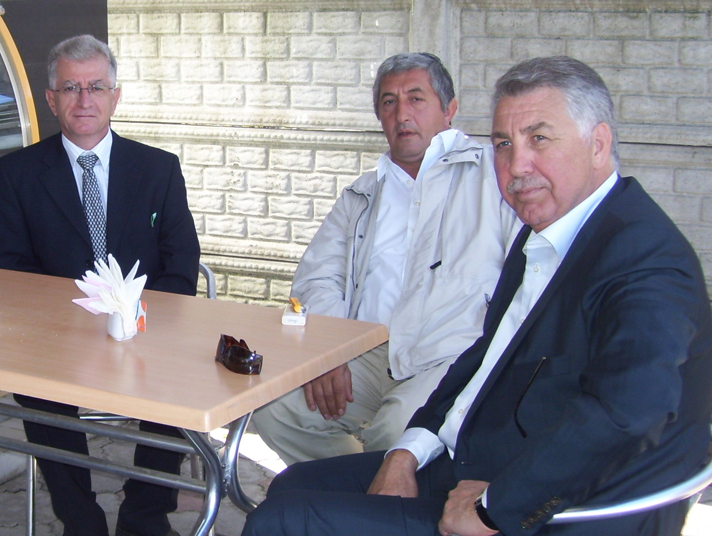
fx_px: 1277
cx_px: 136
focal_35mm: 62
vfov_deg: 23.7
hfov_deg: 30.4
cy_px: 255
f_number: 2.7
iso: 80
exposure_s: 1/160
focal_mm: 6
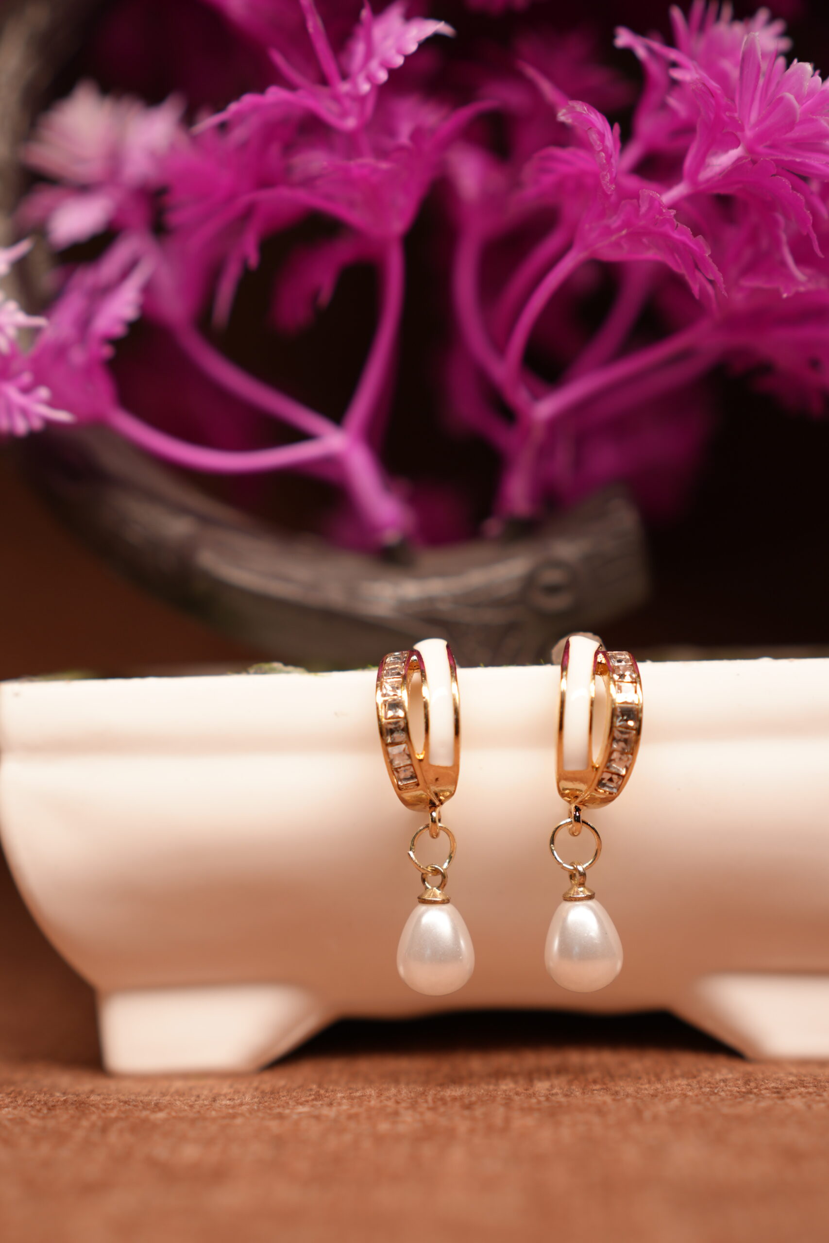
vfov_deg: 38.2
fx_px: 1796
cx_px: 414
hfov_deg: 26.0
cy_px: 622
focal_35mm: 52
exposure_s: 1/160
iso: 100
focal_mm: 35
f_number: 2.5
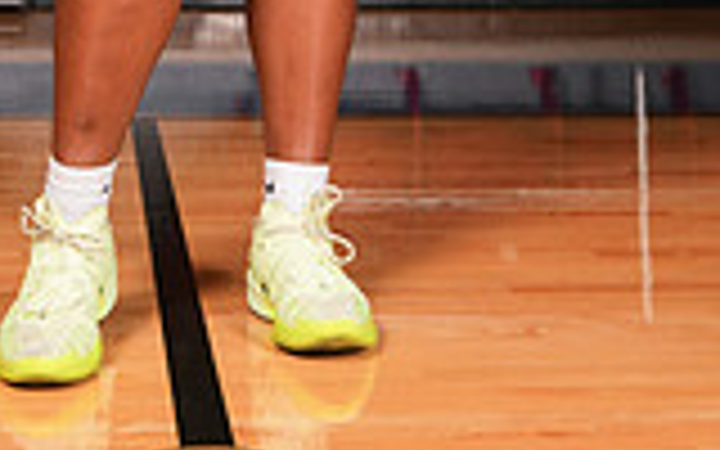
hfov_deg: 22.5
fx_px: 1805
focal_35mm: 92
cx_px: 256
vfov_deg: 12.1
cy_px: -536
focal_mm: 32
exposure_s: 1/200
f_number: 6.3
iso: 400
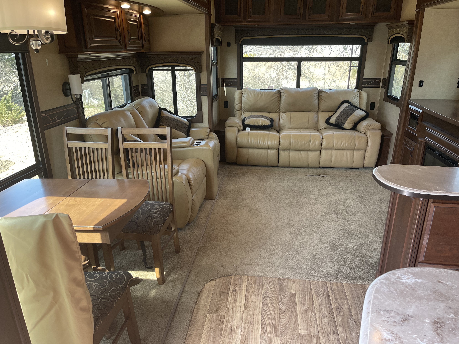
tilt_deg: -19.5
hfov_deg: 67.3
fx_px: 345
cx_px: 230
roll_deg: +0.1
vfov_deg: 53.1
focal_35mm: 26
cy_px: 172
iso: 125
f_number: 1.6
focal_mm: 5.1
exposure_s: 1/121
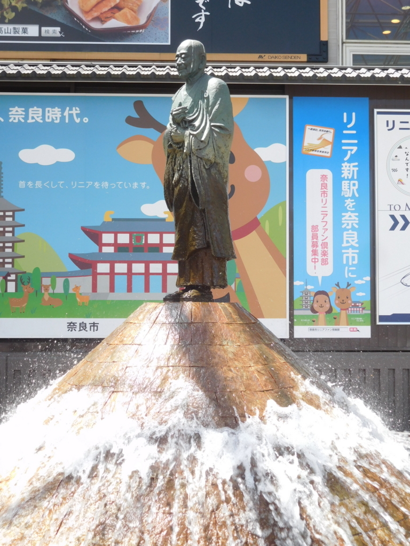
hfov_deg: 29.1
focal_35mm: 50
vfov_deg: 38.2
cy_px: 273
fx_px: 790
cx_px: 205
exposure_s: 1/200
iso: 125
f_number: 4.1
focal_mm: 8.9
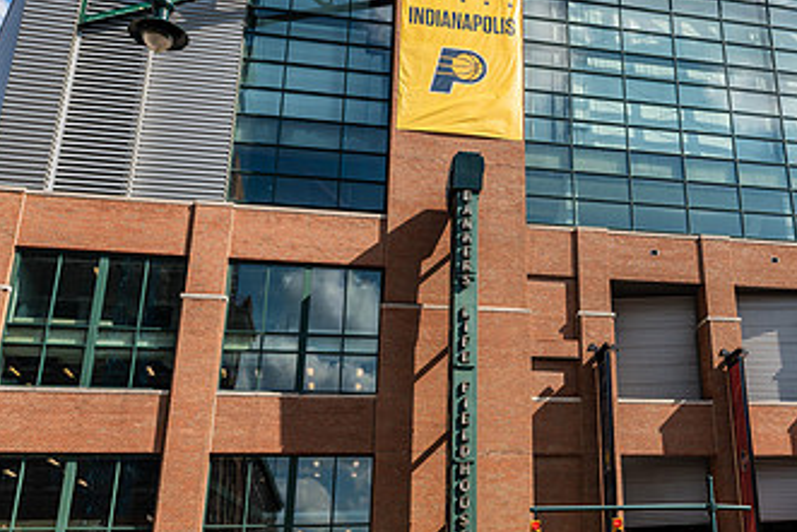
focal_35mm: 42
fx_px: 930
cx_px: 612
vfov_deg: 31.9
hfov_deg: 44.6
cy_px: 276
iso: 64
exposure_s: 1/160
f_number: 8
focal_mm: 24
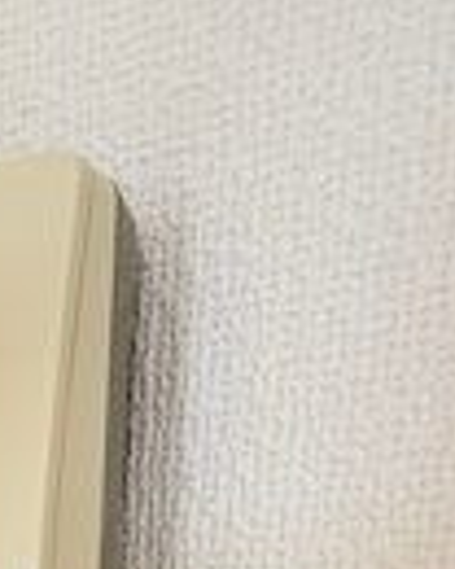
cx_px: -101
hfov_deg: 23.4
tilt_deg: -12.2
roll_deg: -0.2
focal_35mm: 59
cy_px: 845
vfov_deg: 24.9
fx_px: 993
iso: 80
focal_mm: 2.22
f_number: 2.2
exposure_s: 1/99
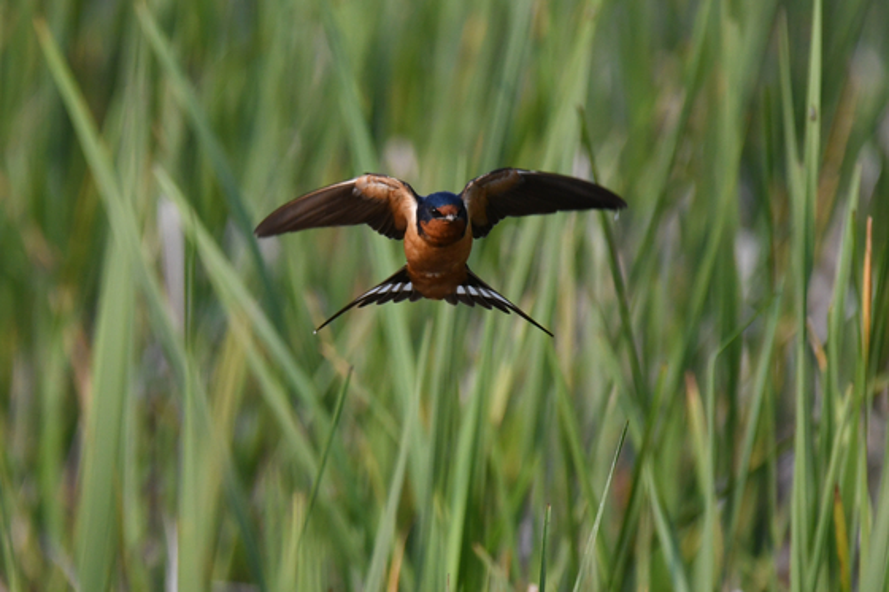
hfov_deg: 2.3
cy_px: 296
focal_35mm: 900
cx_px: 444
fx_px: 22217
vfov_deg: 1.5
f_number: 6.3
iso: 1000
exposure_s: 1/2500
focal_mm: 600
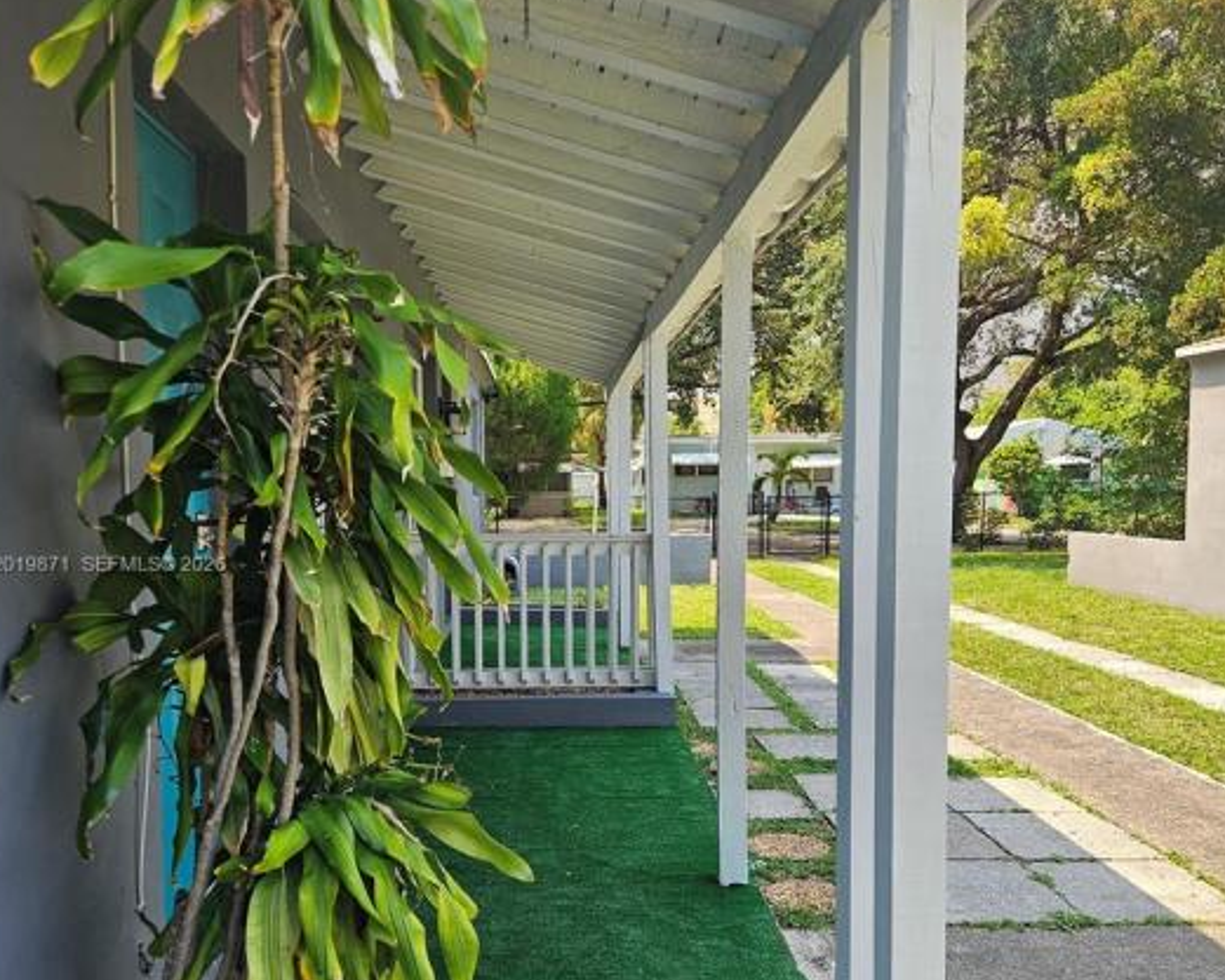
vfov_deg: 47.0
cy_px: 566
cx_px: 600
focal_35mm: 31
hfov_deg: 57.2
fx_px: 1124
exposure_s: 1/333
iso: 25
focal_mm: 5.4
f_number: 1.8
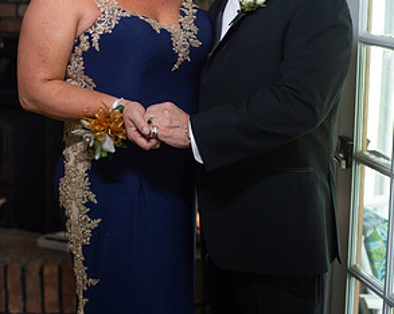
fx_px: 839
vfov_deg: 21.1
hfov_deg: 26.4
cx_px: 196
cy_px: 94
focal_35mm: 72
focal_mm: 50
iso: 1000
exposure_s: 1/400
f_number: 2.5
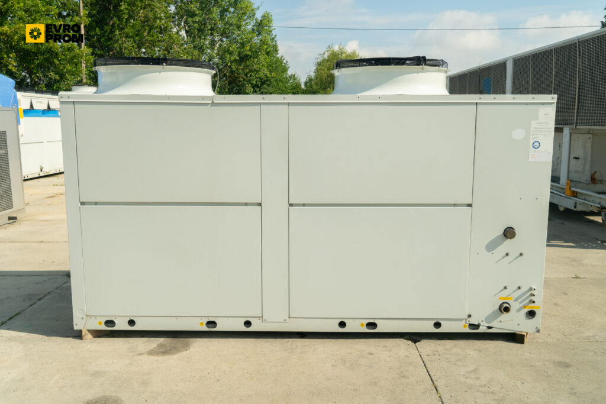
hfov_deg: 60.3
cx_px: 303
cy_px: 202
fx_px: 522
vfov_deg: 42.3
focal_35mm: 31
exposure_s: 1/160
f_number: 8
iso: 100
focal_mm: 31
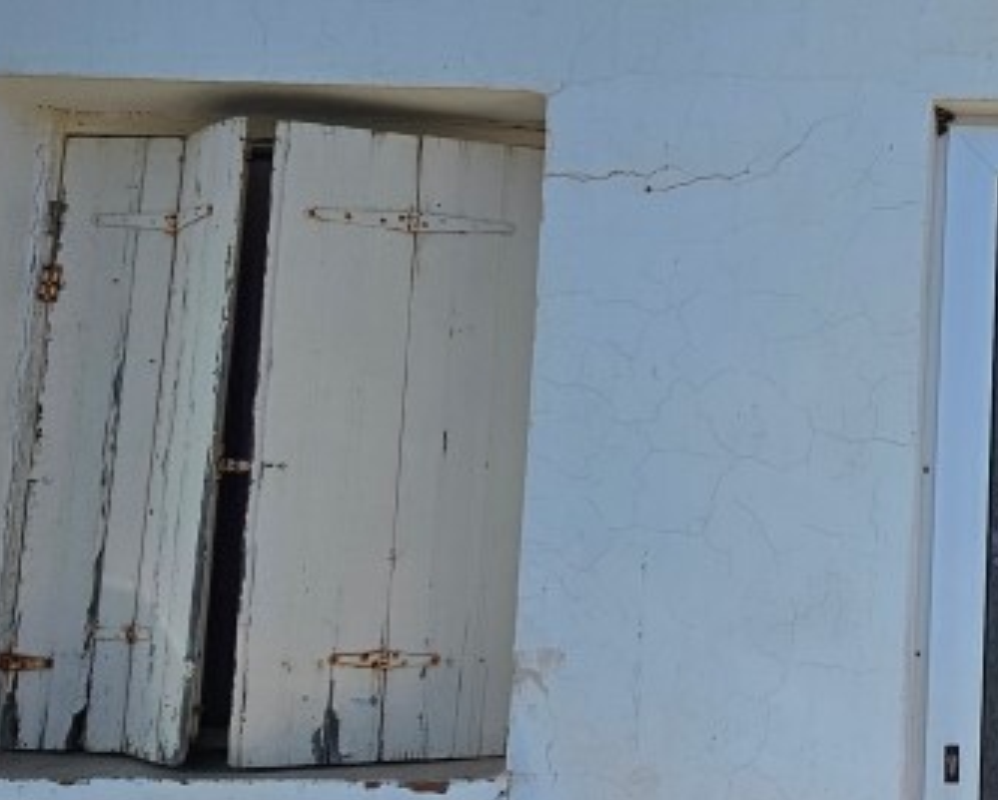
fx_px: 1153
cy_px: 428
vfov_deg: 38.3
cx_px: 1160
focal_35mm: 39
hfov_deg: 37.2
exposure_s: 1/1849
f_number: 2.2
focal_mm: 2.2
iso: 50
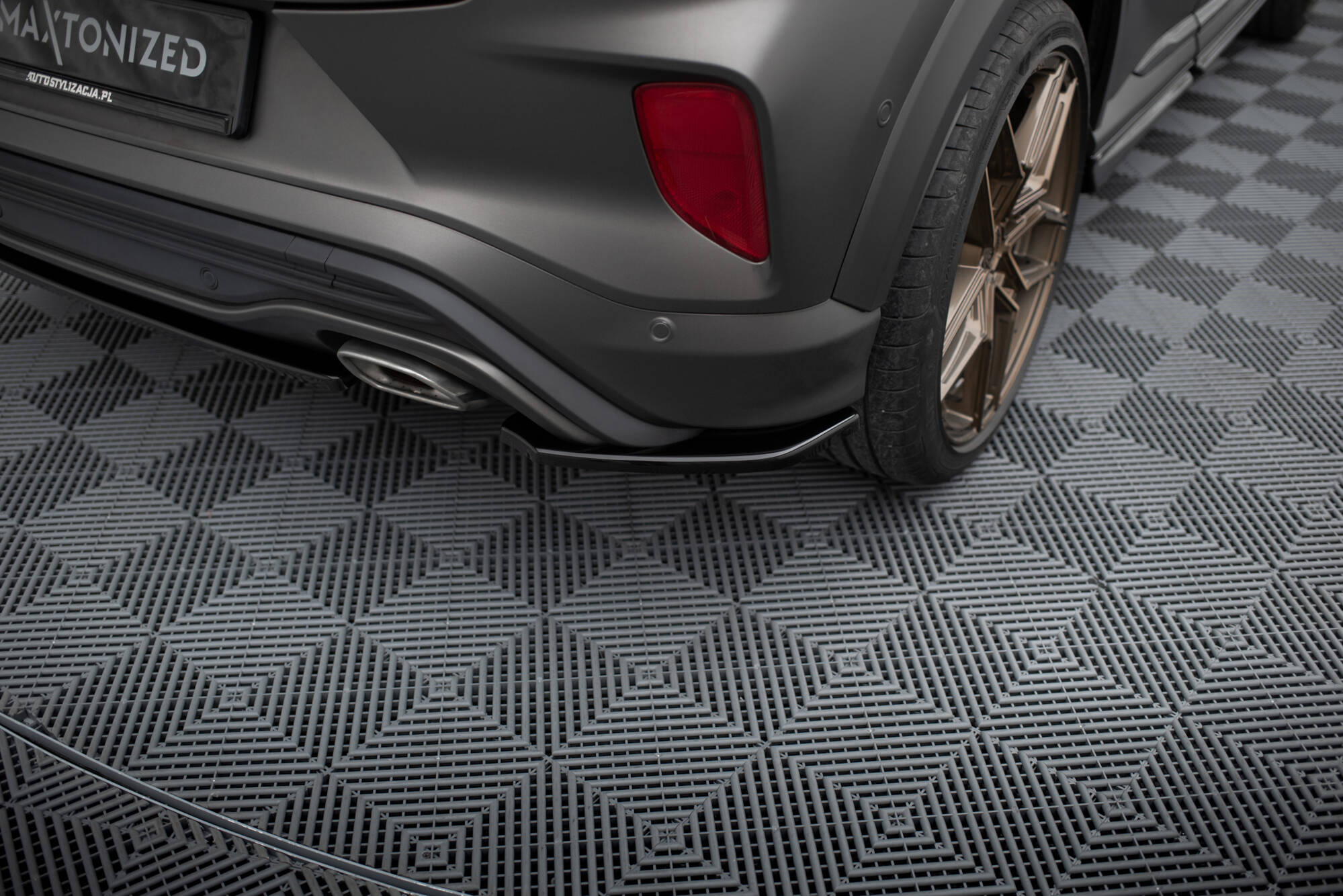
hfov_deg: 54.4
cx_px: 672
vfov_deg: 37.9
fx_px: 1306
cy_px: 448
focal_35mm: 35
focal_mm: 35
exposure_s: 1/160
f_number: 2.5
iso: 500
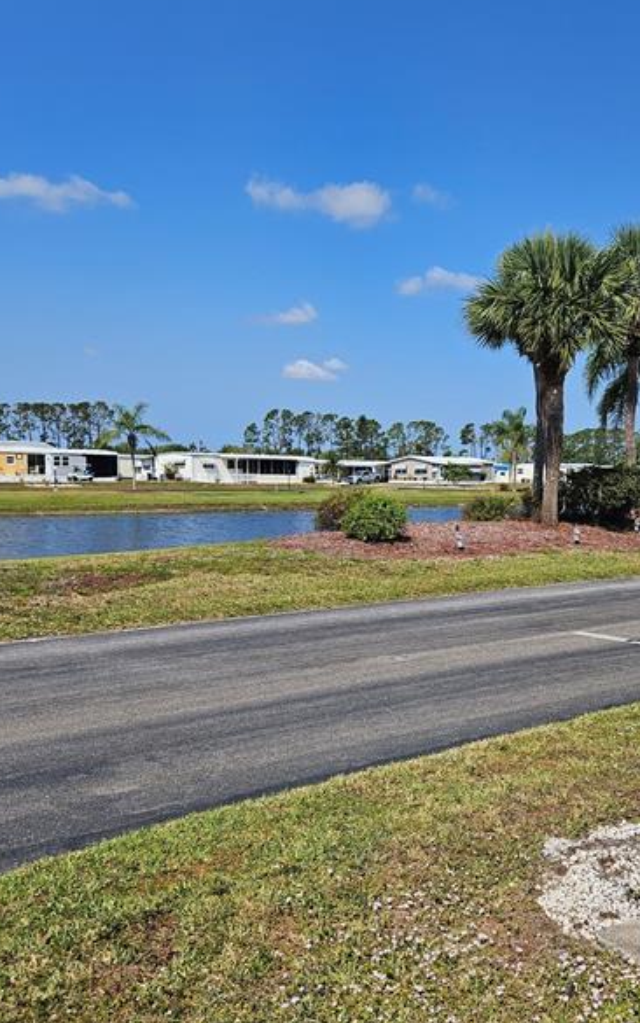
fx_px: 892
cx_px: 420
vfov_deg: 59.5
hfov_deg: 39.1
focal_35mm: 32
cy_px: 560
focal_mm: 5.4
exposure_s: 1/2715
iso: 25
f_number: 1.8
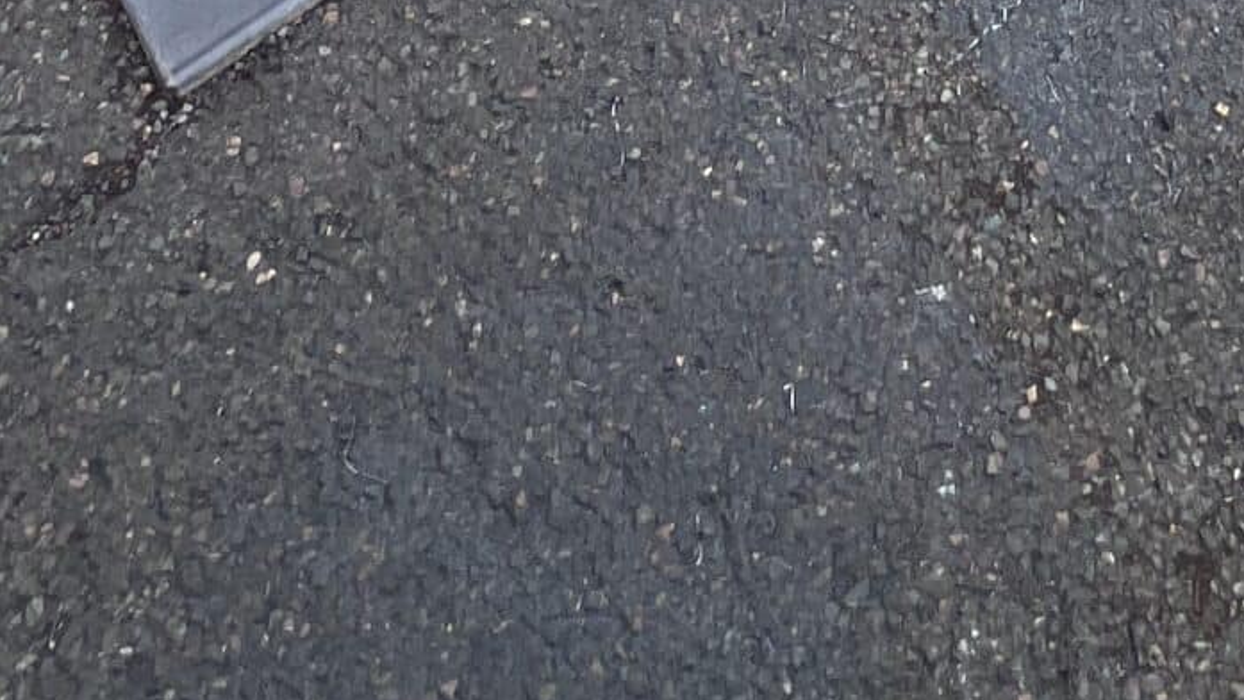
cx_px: 883
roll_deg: +2.3
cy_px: -1177
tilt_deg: -21.8
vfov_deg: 13.1
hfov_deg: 39.1
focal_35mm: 52
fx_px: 1715
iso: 32
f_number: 1.8
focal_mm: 1.57
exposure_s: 1/630
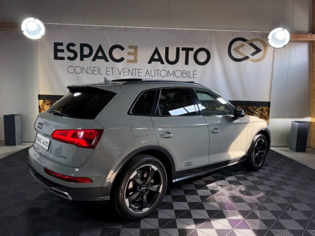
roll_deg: -1.9
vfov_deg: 56.8
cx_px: 158
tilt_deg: -6.5
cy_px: 118
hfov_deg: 71.6
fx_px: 218
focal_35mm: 24
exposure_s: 1/100
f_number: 1.78
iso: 100
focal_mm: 6.76
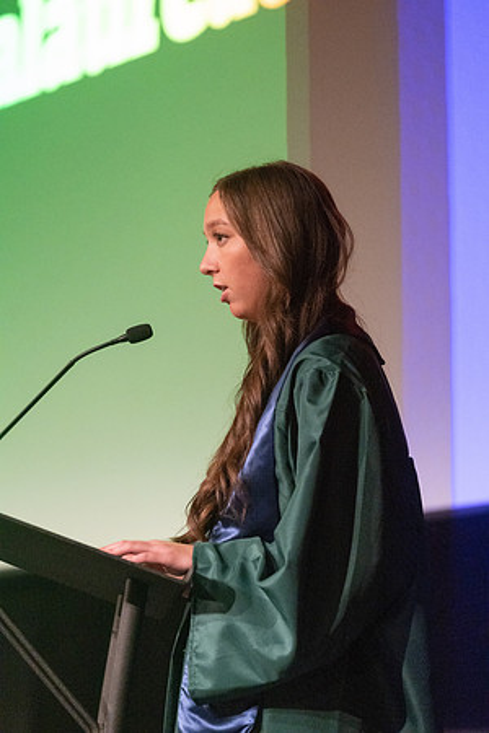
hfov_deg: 6.9
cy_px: 366
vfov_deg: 10.3
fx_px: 4075
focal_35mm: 200
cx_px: 244
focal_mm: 200
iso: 20000
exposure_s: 1/320
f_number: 3.5
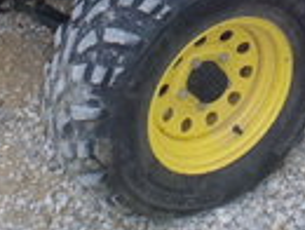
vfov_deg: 11.3
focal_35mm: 117
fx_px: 1033
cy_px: -246
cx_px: 300
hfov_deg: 16.5
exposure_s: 1/200
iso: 250
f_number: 3.9
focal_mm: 5
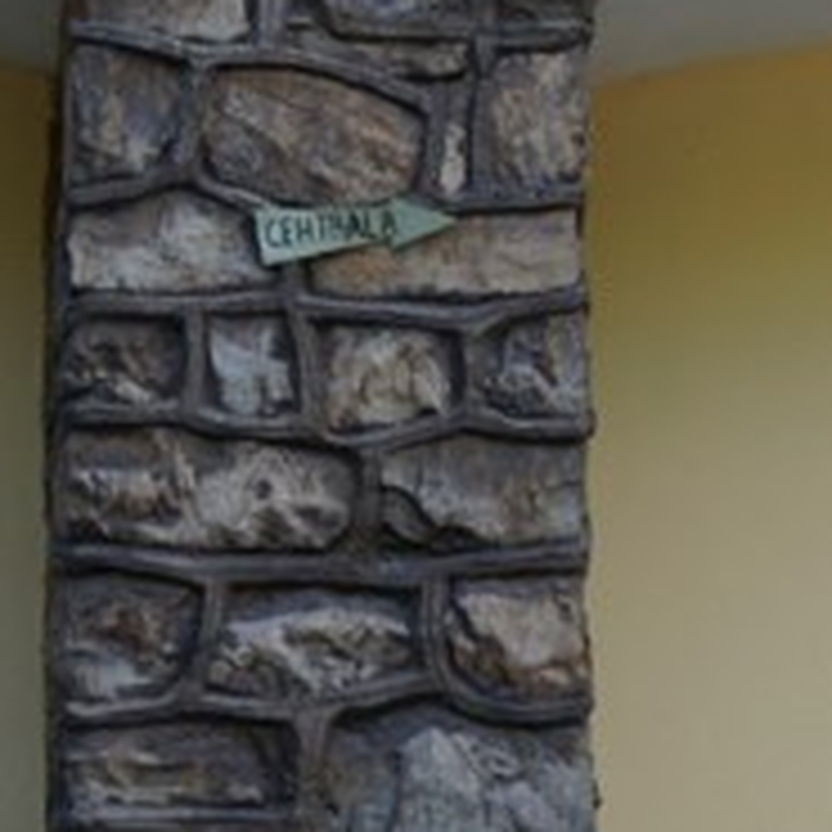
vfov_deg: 12.4
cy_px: 472
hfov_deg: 10.6
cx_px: 1979
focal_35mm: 141
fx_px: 3834
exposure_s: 1/160
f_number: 4.5
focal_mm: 20
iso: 100
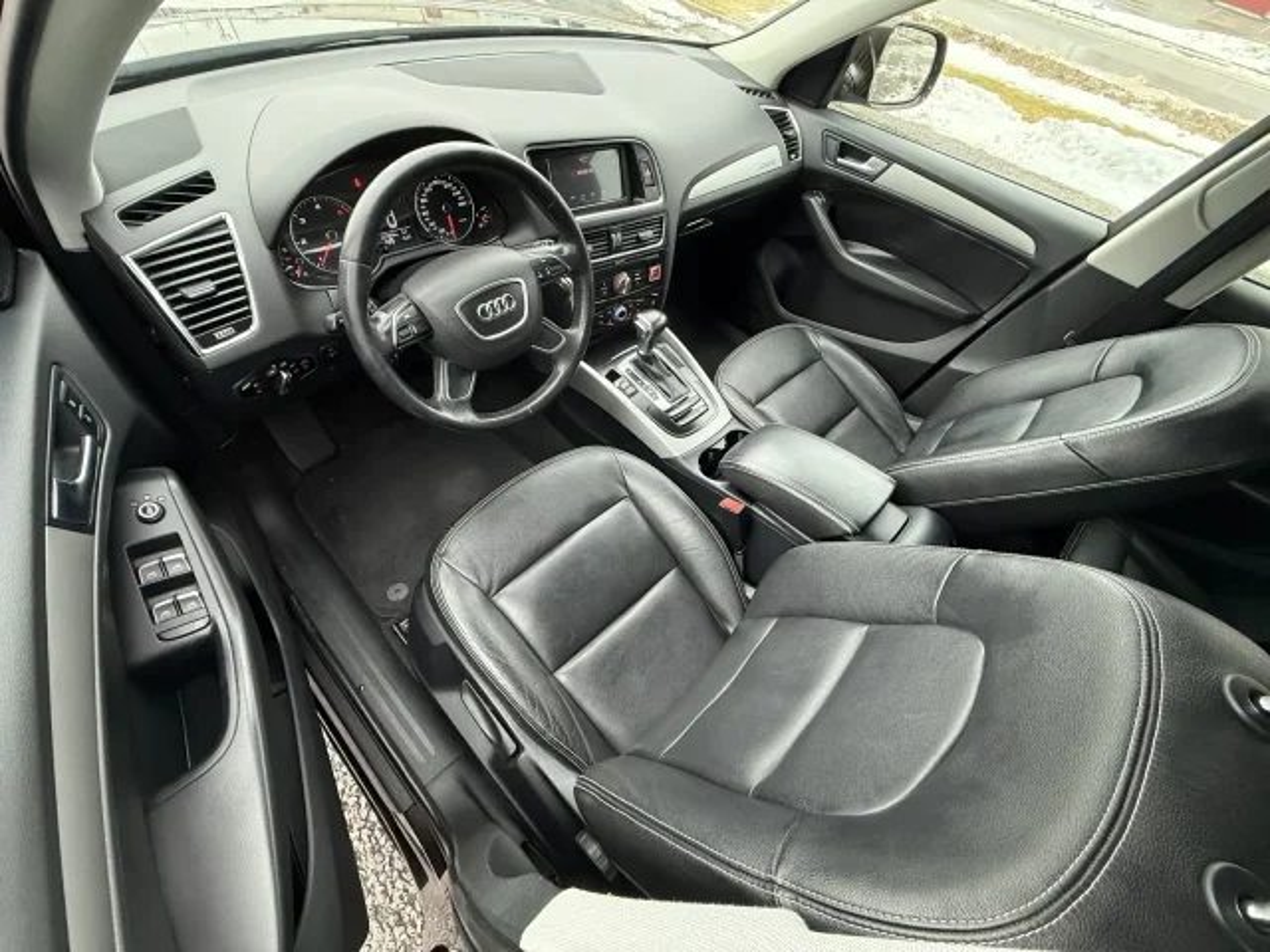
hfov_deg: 102.1
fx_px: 514
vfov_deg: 85.7
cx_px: 635
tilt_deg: -53.9
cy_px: 476
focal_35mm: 14
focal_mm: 2.22
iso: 500
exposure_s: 1/60
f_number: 2.2
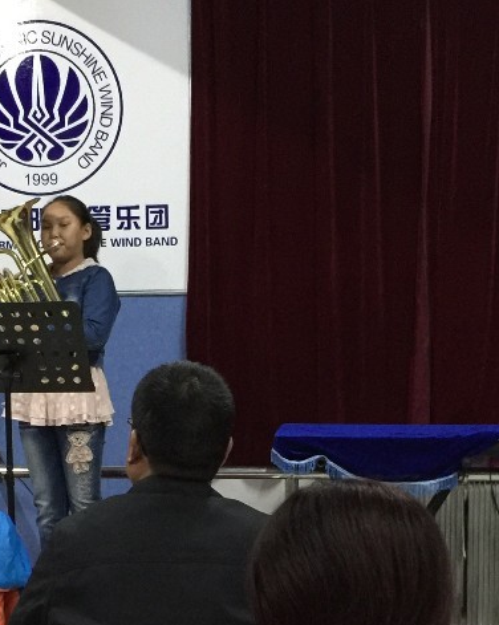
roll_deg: +0.0
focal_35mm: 77
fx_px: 1423
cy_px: 507
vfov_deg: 24.3
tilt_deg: -8.3
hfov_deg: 19.8
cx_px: 161
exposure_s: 1/8
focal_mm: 4.15
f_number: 2.2
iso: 200
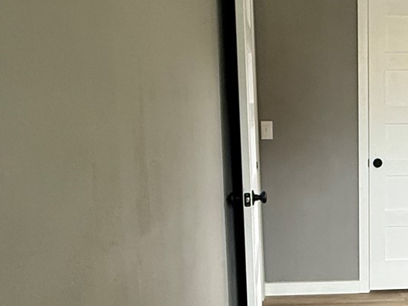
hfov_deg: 35.3
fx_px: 601
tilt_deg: -9.3
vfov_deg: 28.3
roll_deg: -0.4
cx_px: 369
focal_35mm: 51
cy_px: 208
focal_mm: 2.22
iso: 250
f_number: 2.2
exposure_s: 1/60
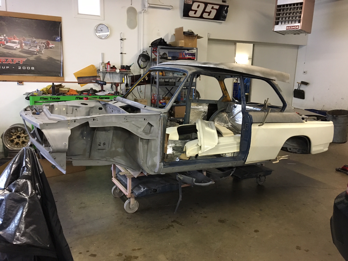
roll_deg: -1.1
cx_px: 174
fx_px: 292
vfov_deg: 48.2
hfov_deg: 61.7
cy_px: 130
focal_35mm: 29
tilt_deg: -11.4
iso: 160
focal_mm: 4.15
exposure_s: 1/30
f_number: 2.2
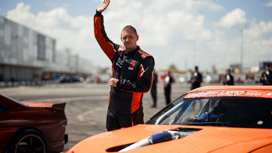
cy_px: 76
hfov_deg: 23.9
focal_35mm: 89
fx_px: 642
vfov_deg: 13.6
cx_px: 136
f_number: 1.8
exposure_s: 1/250
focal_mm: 85
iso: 100
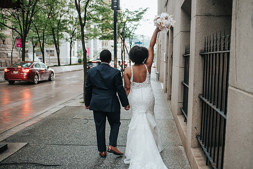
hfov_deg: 51.7
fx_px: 261
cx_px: 131
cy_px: 82
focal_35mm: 37
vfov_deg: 35.8
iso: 450
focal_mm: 35
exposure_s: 1/125
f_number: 2.8
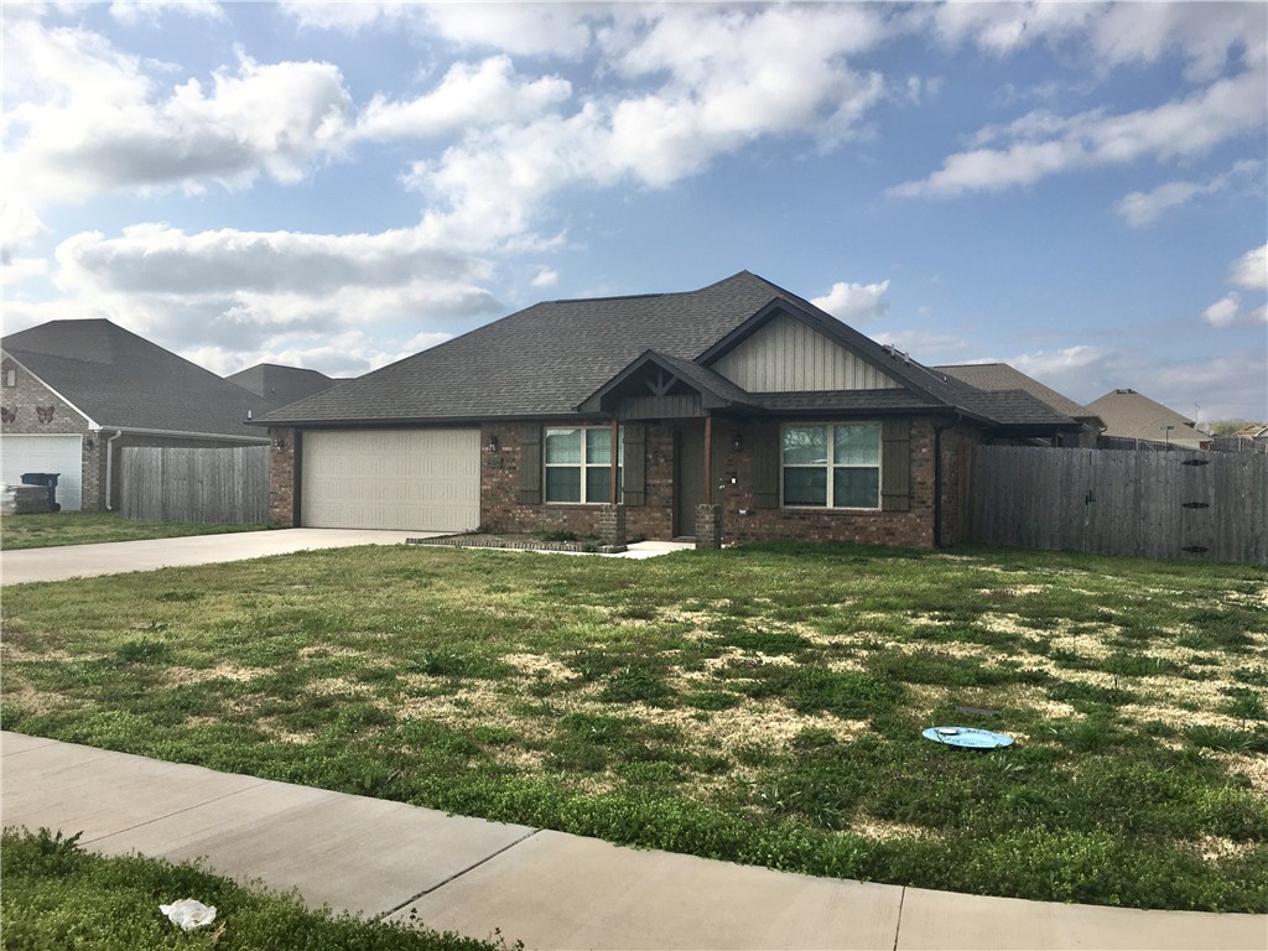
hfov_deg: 61.7
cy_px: 476
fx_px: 1062
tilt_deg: +0.8
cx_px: 634
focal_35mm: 29
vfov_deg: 48.2
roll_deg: -0.9
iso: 25
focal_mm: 4.15
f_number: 2.2
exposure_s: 1/1832
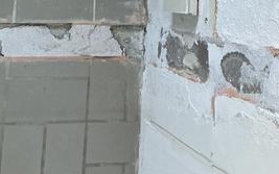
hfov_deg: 29.8
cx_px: 144
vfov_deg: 16.4
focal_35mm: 69
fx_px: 525
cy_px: -121
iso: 100
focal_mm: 3
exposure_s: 1/50
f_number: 1.8
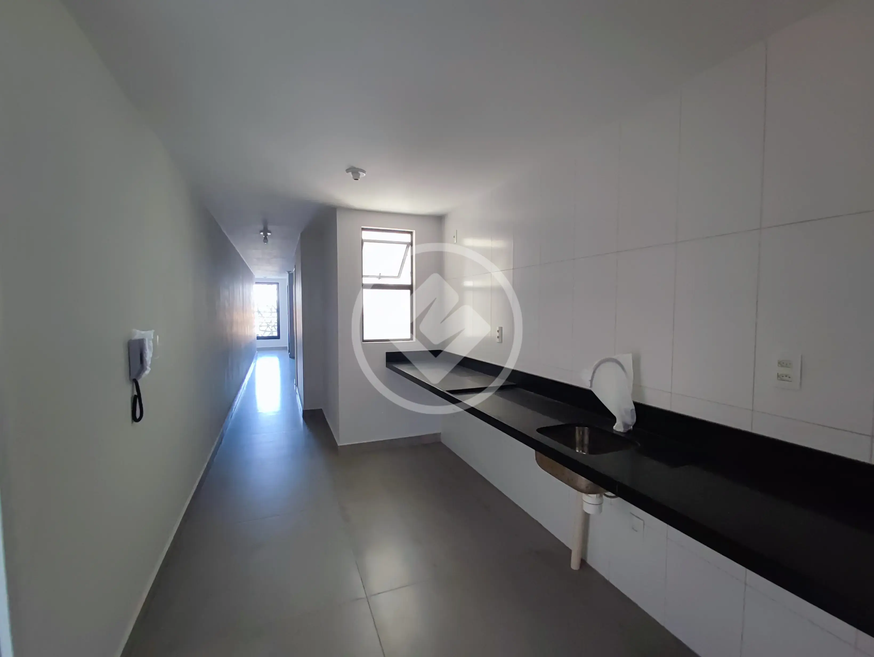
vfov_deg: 81.8
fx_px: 379
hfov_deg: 98.1
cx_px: 437
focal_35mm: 15
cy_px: 328
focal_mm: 1.65
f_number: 2.2
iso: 305
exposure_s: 1/30
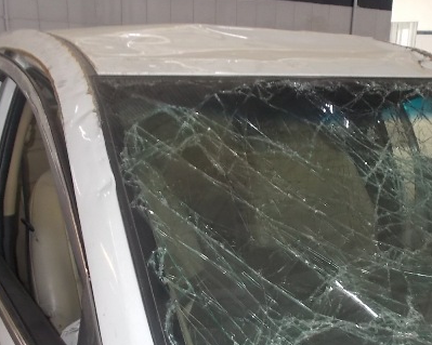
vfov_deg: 31.8
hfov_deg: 39.2
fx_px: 601
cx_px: 283
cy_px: 229
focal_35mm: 47
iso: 200
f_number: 3.4
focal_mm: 5.3
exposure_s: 1/25
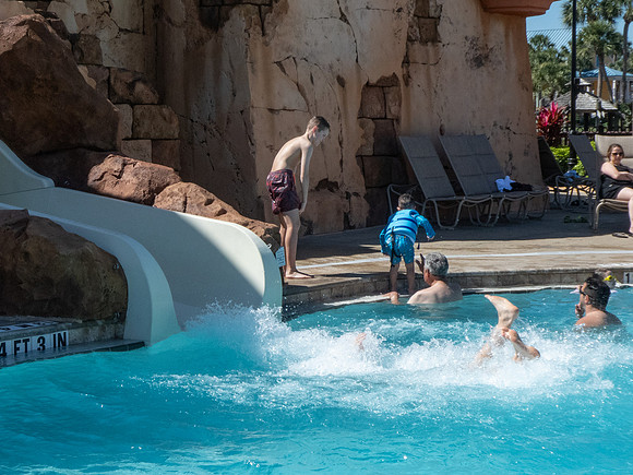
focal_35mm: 67
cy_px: 261
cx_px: 168
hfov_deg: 28.4
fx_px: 1232
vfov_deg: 21.8
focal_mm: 7.8
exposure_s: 1/500
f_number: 5.6
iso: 80
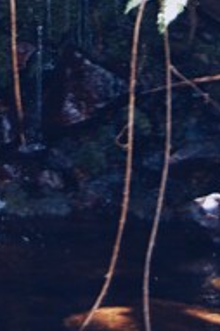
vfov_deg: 7.8
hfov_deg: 5.2
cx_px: -93
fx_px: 2387
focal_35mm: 260
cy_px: -182
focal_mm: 46
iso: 800
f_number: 5.3
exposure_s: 1/13
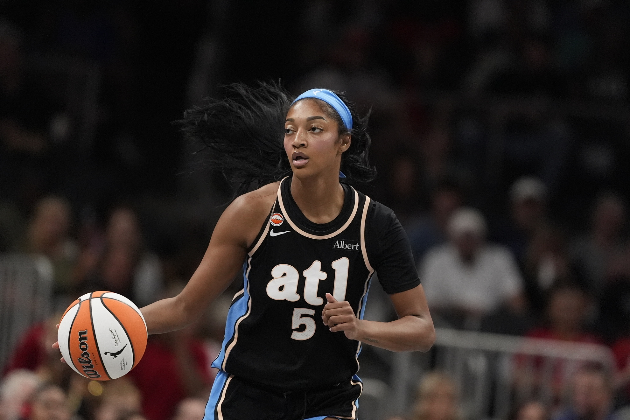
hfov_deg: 4.6
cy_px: 210
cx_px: 315
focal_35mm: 450
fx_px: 7874
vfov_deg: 3.1
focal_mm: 300
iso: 5000
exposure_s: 1/3200
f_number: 2.8
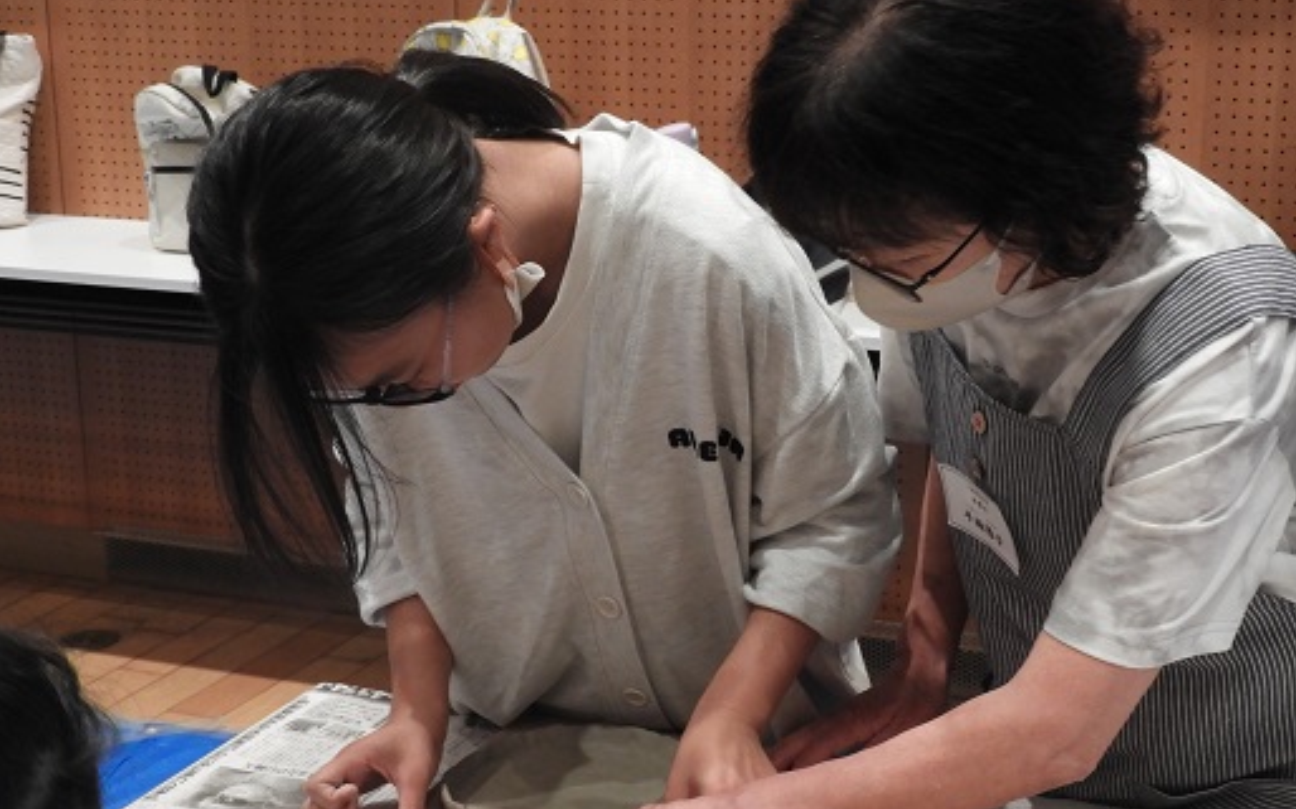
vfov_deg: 19.7
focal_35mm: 66
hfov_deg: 31.0
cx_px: 784
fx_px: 2331
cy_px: 413
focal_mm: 9
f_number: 4
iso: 400
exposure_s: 1/30
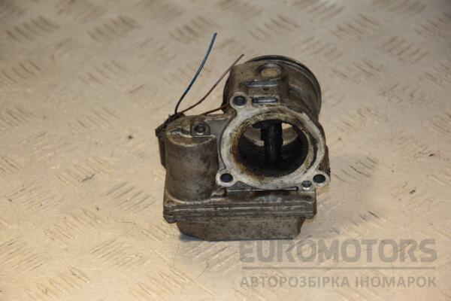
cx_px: 226
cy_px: 150
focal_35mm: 128
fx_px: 1597
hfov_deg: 16.1
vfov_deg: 10.8
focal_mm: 85
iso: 800
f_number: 5.6
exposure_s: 1/200
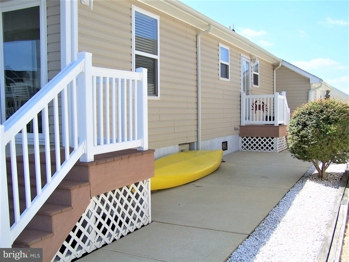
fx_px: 383
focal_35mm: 38
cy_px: 131
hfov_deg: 49.0
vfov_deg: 37.7
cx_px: 174
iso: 80
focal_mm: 6.3
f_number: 4
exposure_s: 1/750
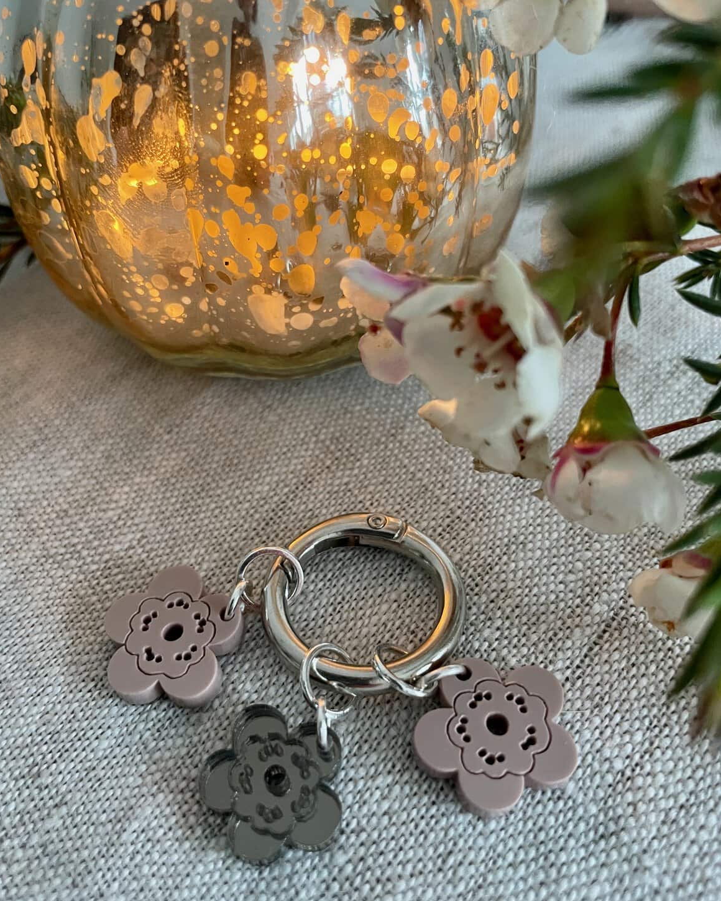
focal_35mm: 28
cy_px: 457
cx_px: 349
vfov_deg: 62.2
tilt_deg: -47.7
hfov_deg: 51.5
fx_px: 747
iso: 400
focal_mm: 4.2
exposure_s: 1/60
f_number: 1.6
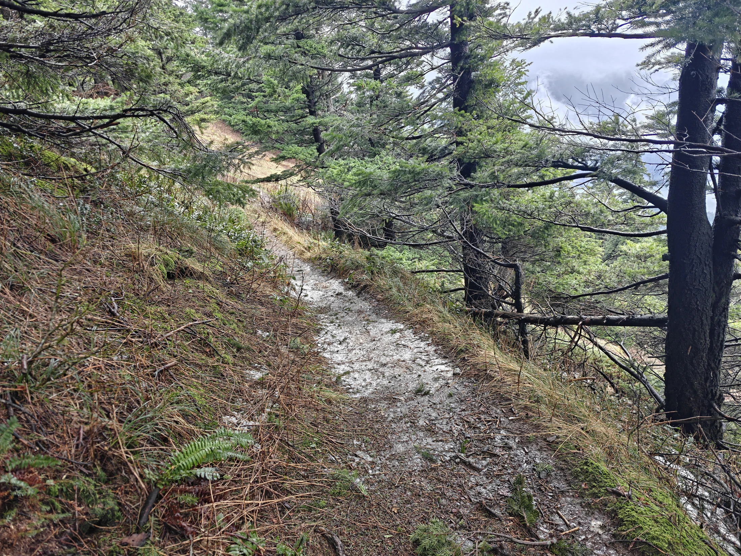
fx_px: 492
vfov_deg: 58.9
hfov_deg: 73.9
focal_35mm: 23
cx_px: 370
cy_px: 278
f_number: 1.6
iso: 250
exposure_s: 1/167
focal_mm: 6.06
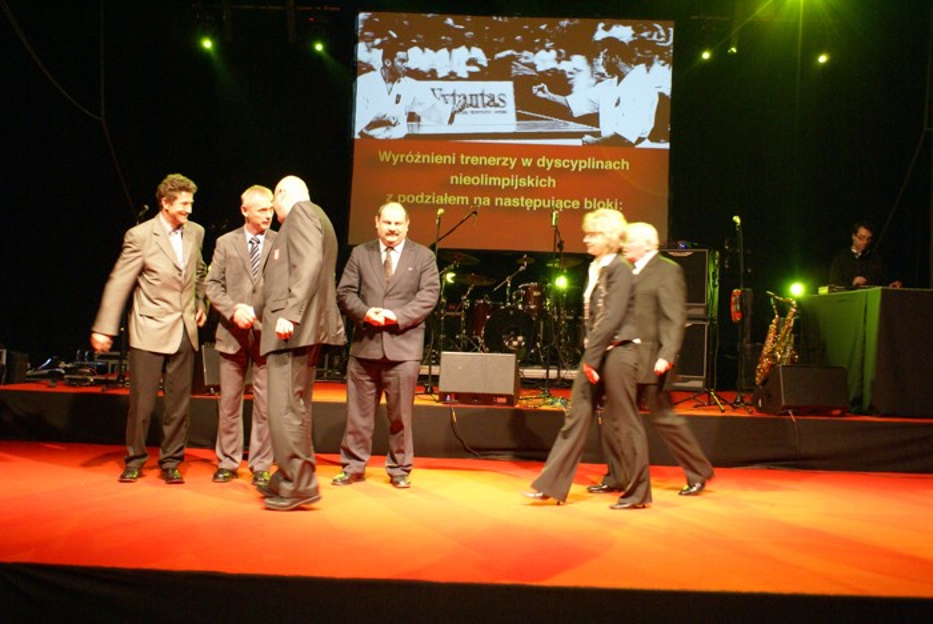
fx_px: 1012
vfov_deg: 34.3
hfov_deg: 49.5
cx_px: 466
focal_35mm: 39
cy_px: 312
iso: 800
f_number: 4.5
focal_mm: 26
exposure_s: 1/25
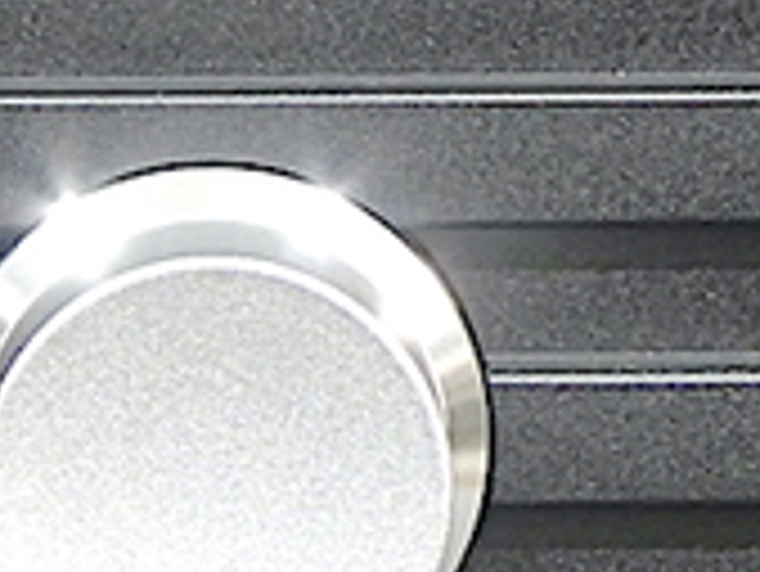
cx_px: 229
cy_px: 153
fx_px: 11227
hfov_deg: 3.9
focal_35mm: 511
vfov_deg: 2.9
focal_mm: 16.1
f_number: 4.9
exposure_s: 1/4
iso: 200
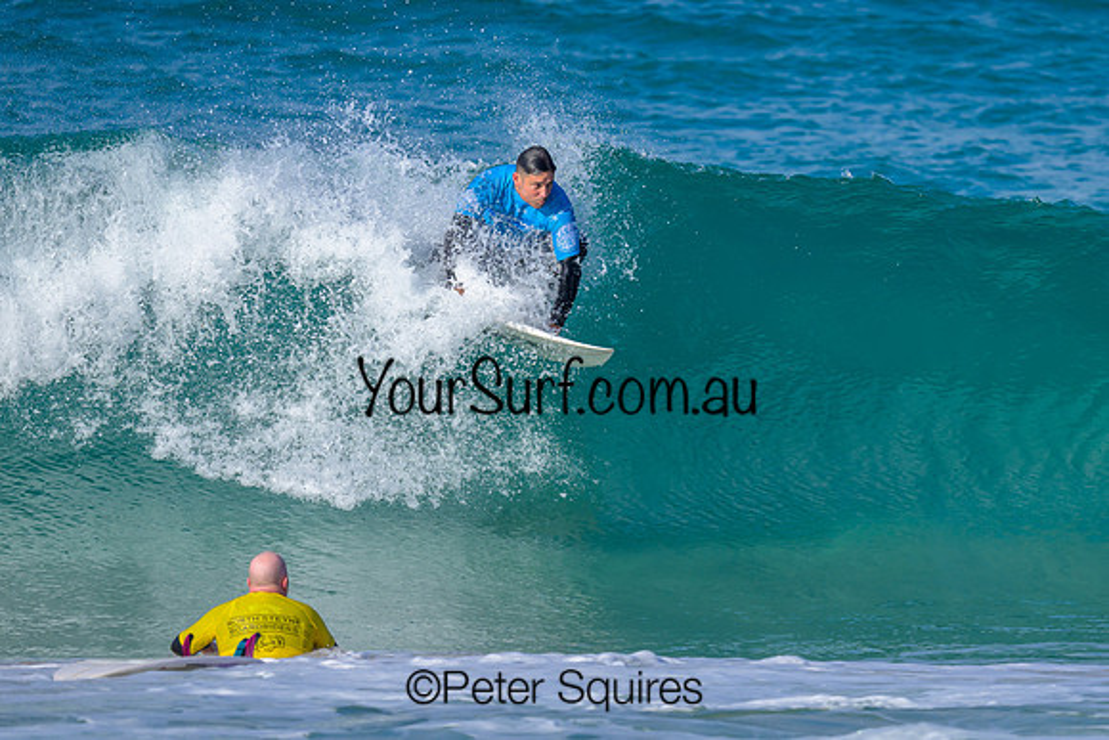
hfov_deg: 1.9
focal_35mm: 1098
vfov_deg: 1.3
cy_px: 329
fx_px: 33843
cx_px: 708
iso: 400
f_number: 6.3
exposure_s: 1/2000
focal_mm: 800
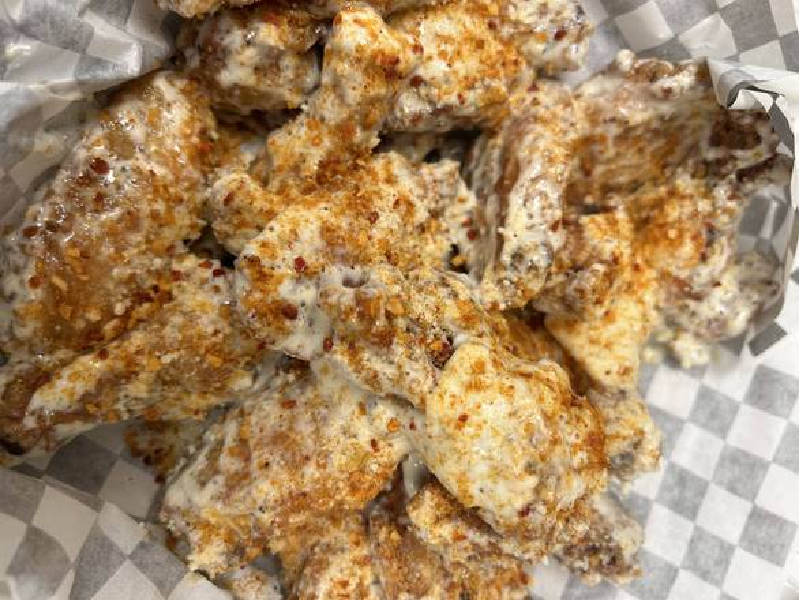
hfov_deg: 67.3
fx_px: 600
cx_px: 400
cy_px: 300
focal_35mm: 26
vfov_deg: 53.1
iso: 80
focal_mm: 5.7
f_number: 1.5
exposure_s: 1/60
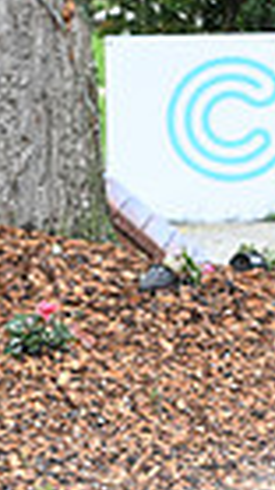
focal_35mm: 525
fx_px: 6818
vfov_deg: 4.1
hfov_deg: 2.3
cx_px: 927
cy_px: 234
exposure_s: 1/1250
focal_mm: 120
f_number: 5
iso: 2000
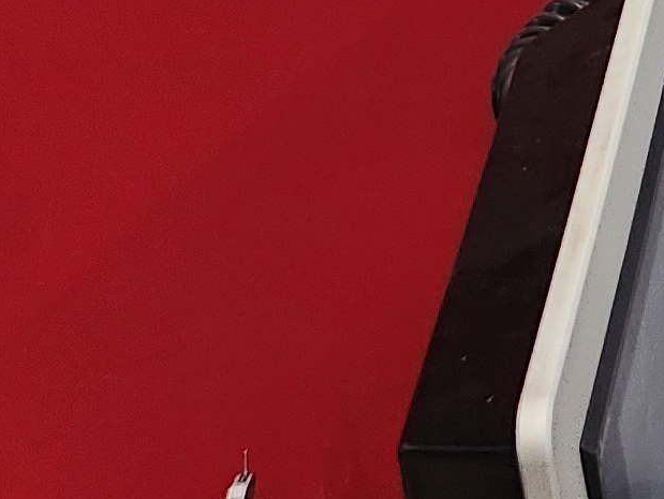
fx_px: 2975
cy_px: -769
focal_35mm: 155
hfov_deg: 11.8
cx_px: 1181
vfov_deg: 8.6
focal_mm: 5
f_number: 1.8
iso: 200
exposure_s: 1/180
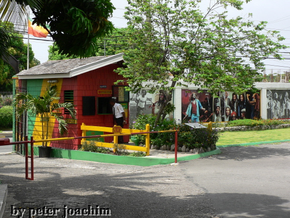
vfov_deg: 22.6
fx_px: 544
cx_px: 145
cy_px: 109
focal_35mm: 65
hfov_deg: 29.8
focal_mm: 11.2
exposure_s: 1/400
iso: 64
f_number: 4
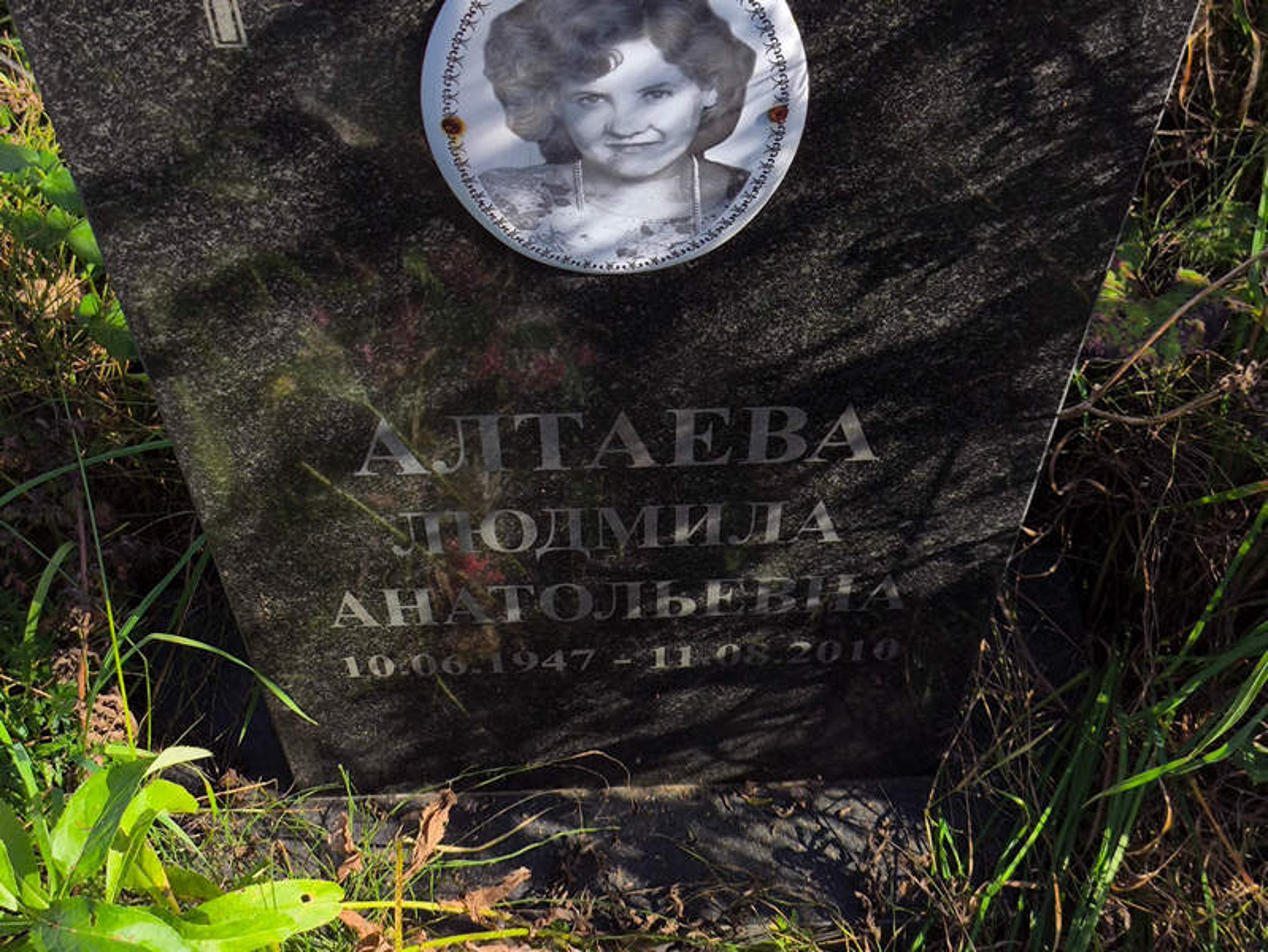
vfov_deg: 29.1
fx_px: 1832
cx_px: 634
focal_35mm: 50
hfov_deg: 38.2
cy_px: 476
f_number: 1.7
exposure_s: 1/811
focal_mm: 4.71
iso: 50
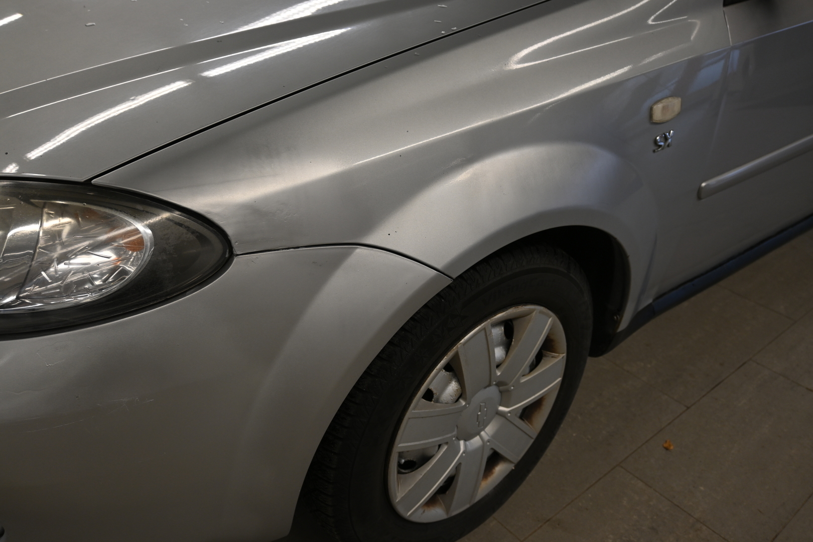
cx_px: 406
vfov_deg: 42.6
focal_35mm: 31
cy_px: 271
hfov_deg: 60.7
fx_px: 694
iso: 200
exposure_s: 1/60
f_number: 4
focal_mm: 20.5
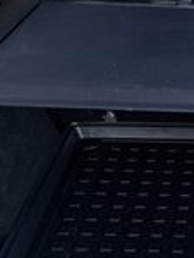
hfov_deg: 18.4
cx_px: 233
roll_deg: -1.2
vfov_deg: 25.4
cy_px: 184
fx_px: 566
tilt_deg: -32.5
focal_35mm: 76
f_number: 1.78
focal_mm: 6.76
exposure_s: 1/121
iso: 160
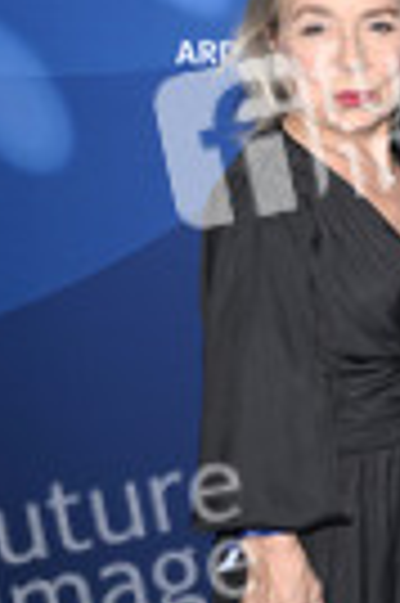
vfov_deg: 11.1
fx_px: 3091
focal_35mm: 185
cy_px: 346
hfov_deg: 7.3
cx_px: 517
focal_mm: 62
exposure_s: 1/250
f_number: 6.3
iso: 640
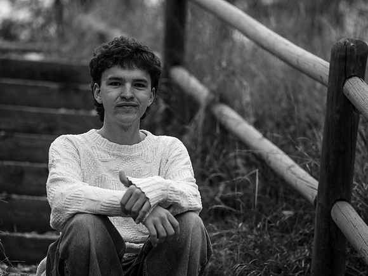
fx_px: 1588
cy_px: 138
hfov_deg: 13.2
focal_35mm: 149
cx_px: 184
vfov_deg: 9.9
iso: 250
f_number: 2.8
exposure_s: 1/125
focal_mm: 138
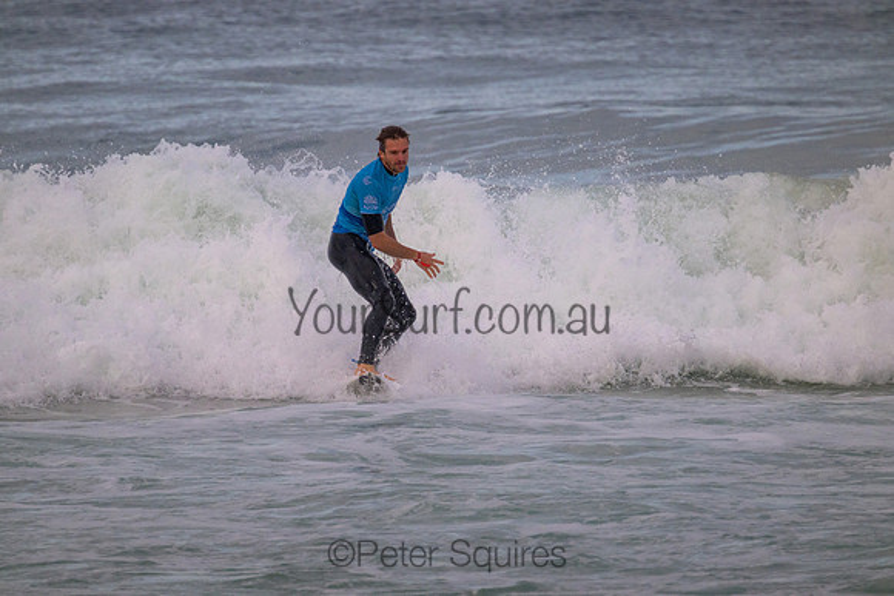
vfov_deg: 1.7
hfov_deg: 2.6
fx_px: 19870
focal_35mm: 800
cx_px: 447
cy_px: 298
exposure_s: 1/2000
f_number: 11
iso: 1800
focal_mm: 800
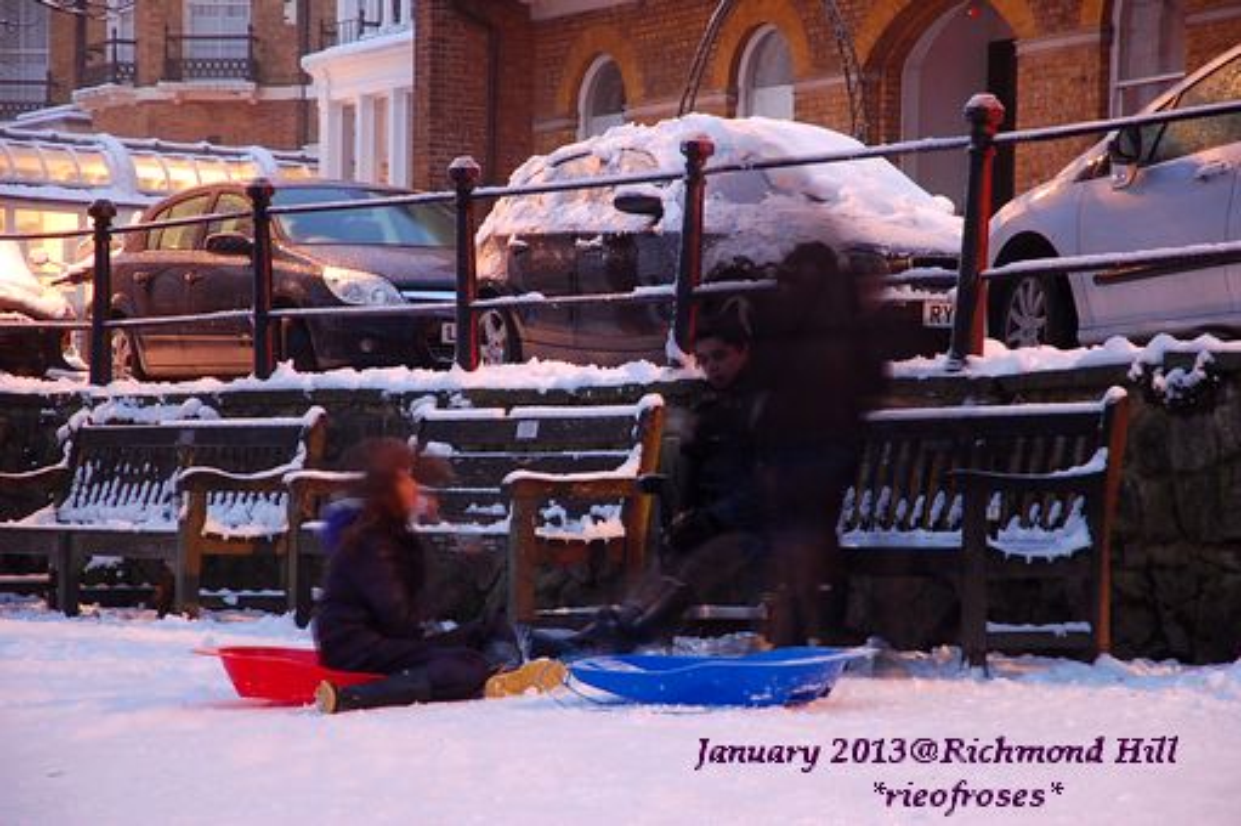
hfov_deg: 16.1
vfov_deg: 10.7
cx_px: 620
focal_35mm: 128
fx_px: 4392
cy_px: 413
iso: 200
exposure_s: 3
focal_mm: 85
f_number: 5.6
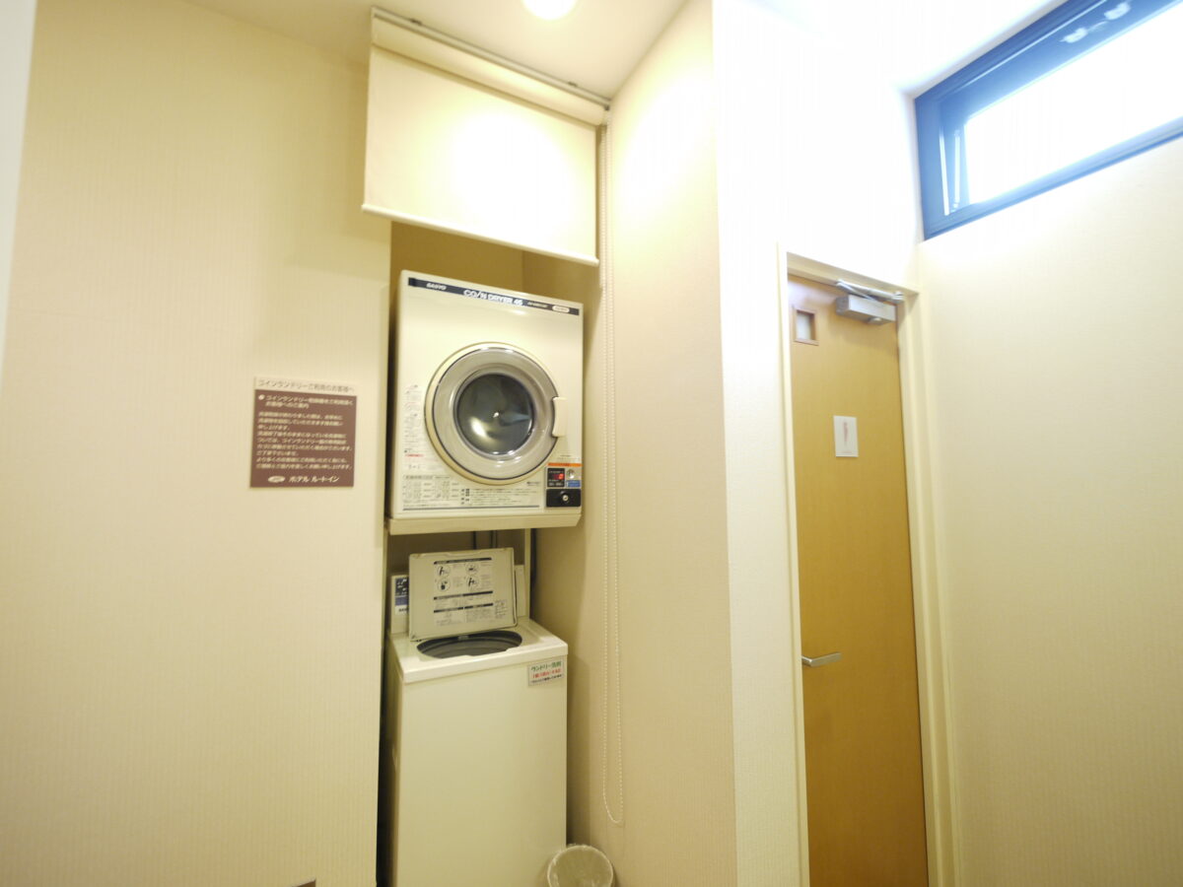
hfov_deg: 102.1
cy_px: 444
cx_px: 592
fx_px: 478
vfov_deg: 85.7
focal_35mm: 14
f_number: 4
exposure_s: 1/10
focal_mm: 7
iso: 400
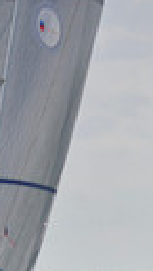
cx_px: 597
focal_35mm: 941
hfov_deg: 1.3
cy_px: 404
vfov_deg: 2.3
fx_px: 6756
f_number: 5.6
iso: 280
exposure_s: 1/2500
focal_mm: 200
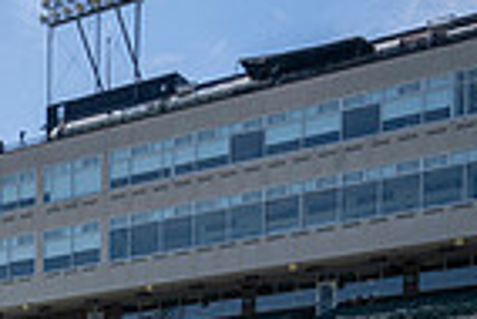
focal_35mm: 98
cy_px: 626
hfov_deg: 17.1
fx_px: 1300
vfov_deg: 12.4
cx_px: -380
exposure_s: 1/1600
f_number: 5
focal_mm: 24
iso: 200
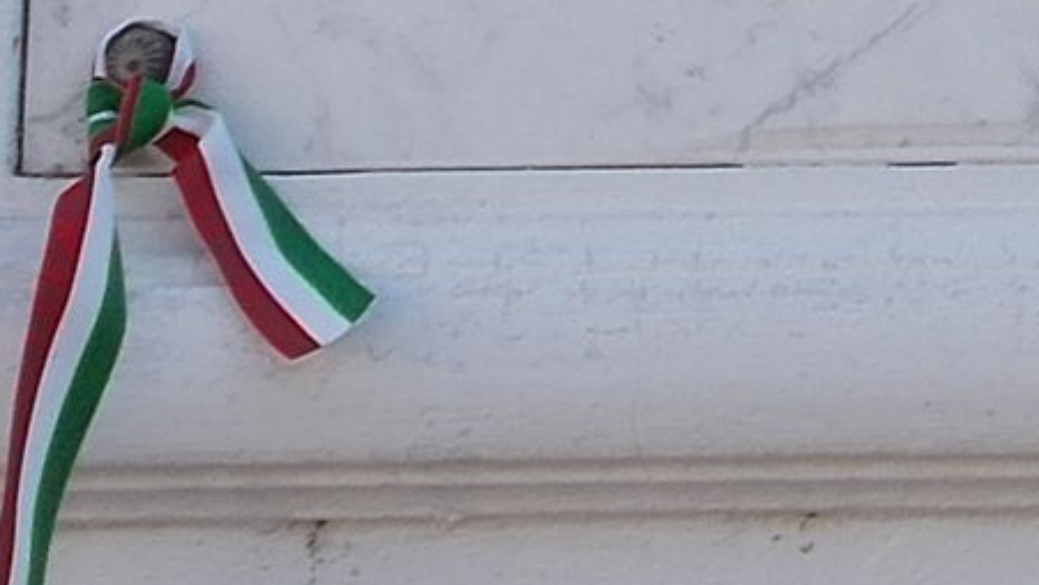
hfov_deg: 10.4
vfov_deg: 5.8
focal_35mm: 204
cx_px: 1276
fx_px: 5622
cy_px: -541
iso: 80
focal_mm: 7.9
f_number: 4.2
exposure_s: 1/320
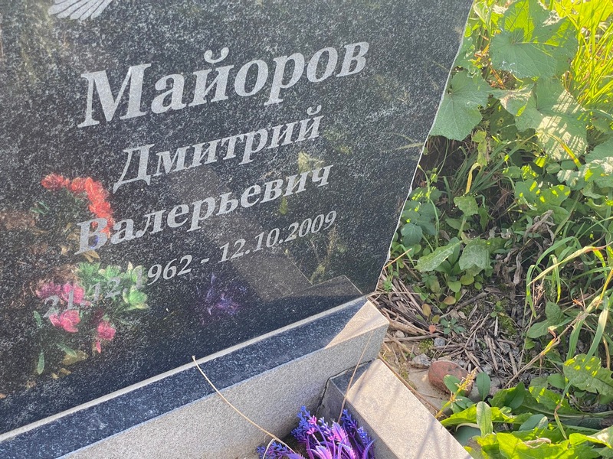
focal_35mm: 52
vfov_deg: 28.0
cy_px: 230
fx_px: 921
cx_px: 306
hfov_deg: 36.8
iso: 20
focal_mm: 6
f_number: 2
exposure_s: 1/183
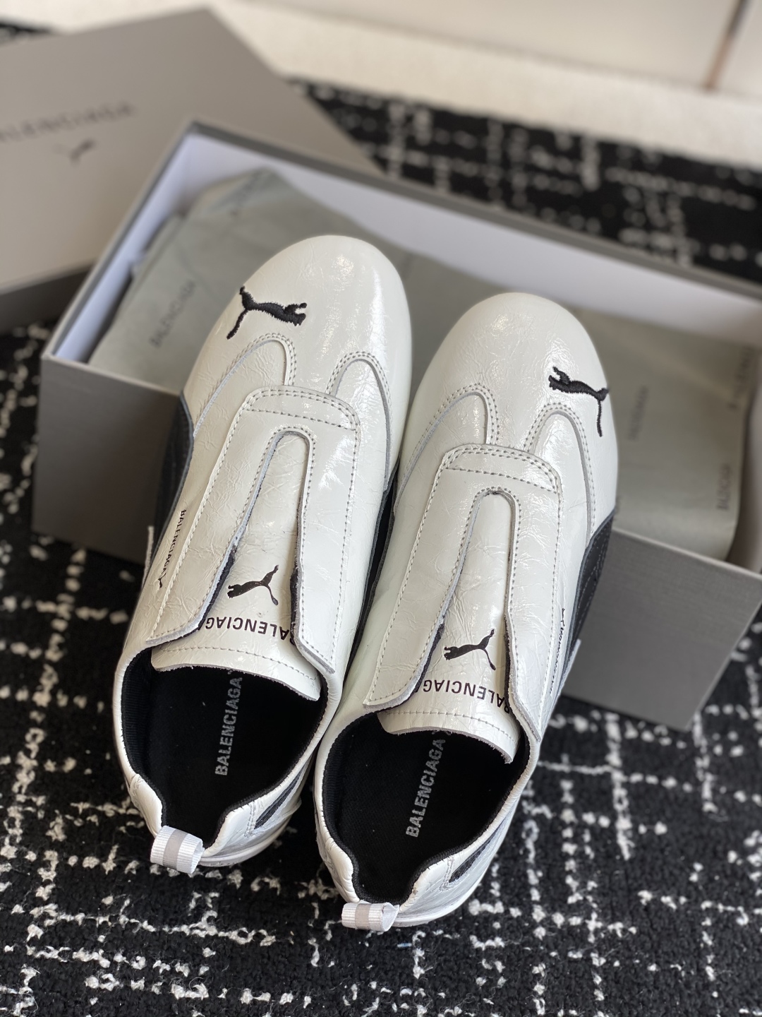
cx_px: 381
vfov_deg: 36.8
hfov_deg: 28.0
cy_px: 508
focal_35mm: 52
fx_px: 1526
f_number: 2
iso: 20
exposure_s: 1/131
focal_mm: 6
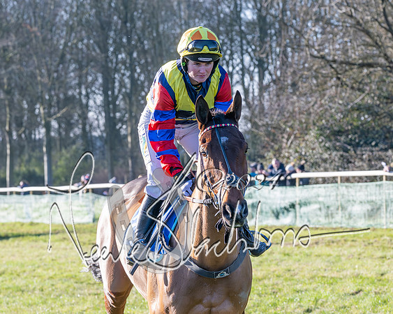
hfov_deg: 11.1
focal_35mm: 174
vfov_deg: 8.9
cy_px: 184
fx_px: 2018
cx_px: 200
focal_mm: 85
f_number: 5
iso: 400
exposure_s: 1/1600
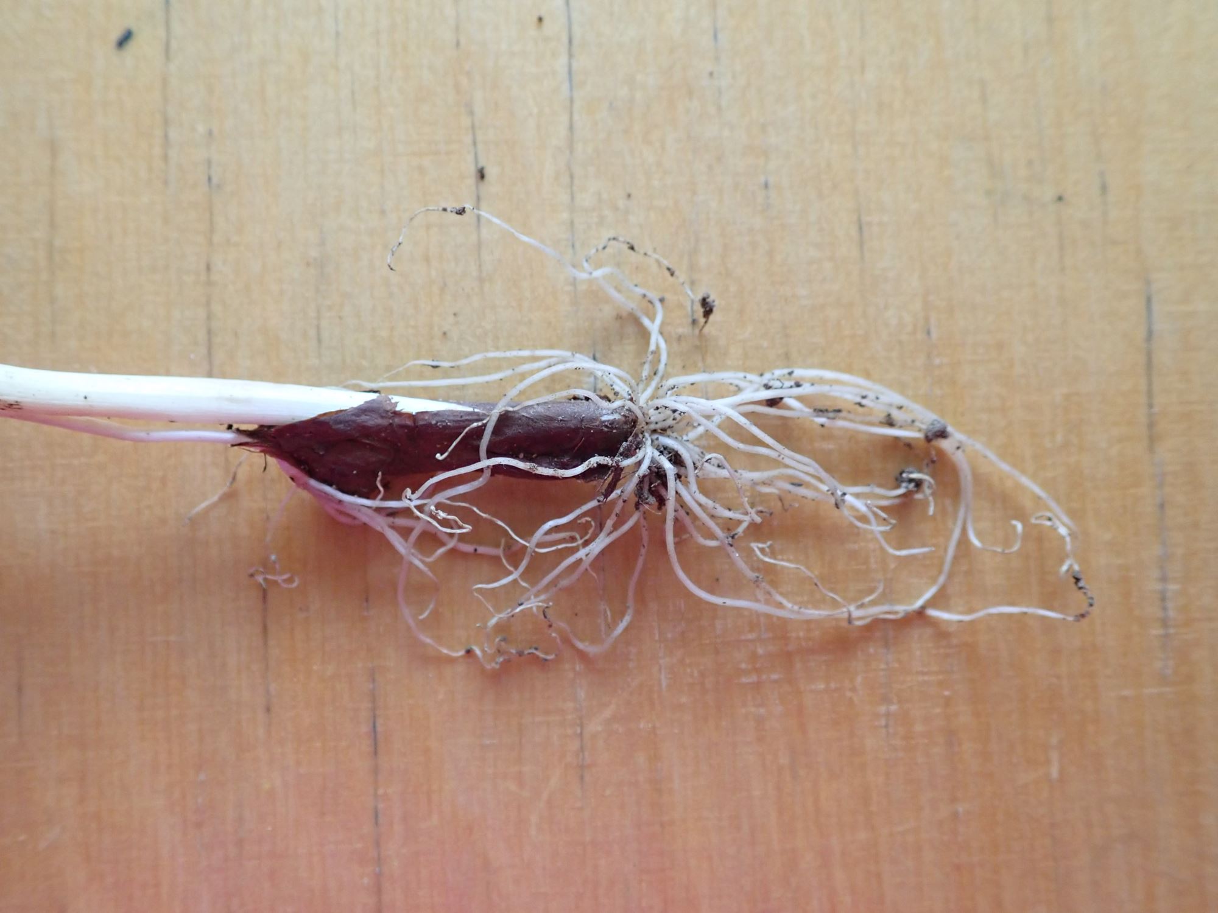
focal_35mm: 30
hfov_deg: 60.0
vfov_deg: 46.8
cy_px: 456
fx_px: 1056
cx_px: 609
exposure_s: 1/125
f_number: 2.3
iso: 400
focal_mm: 5.5
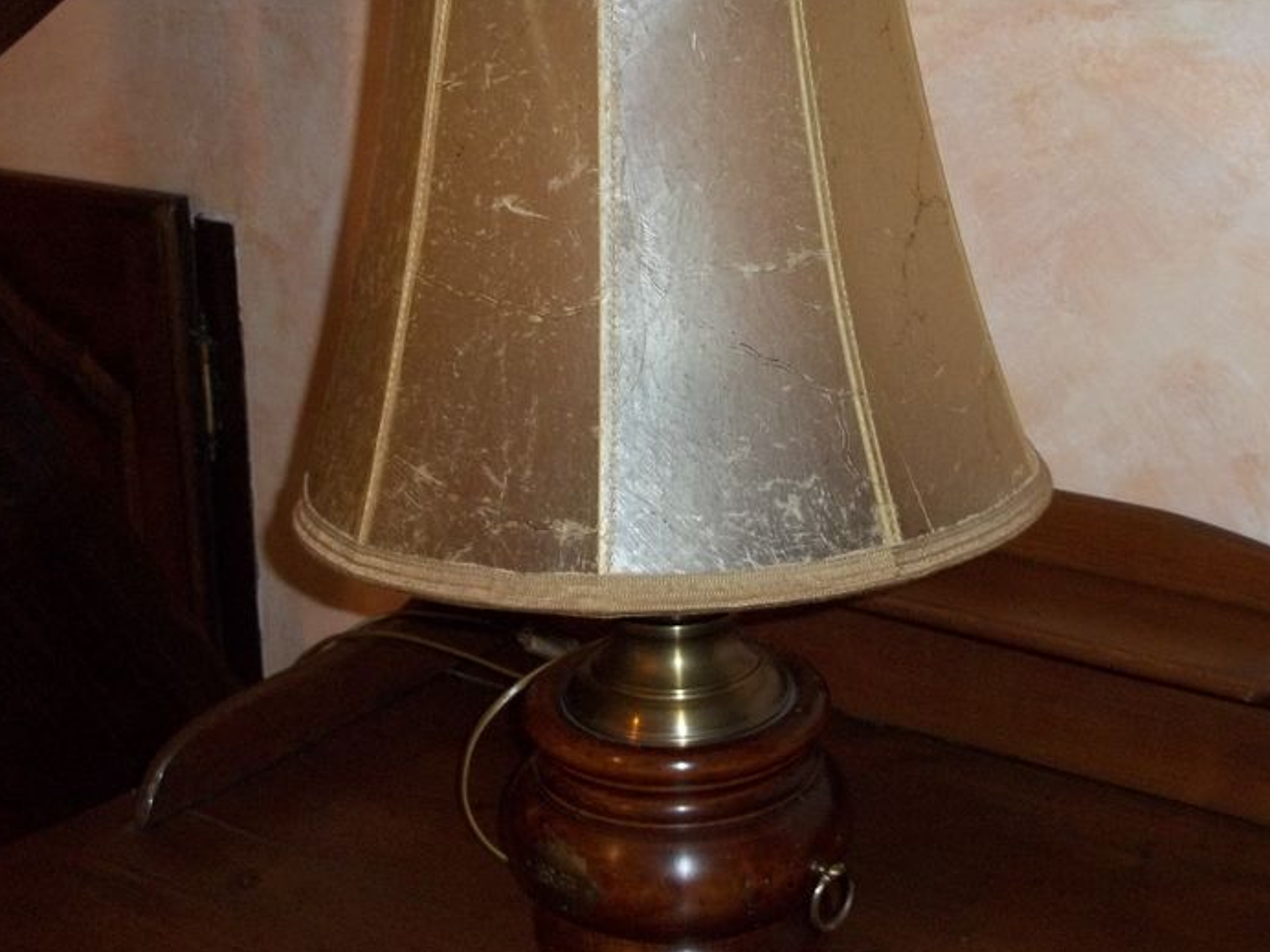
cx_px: 721
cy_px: 328
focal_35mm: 52
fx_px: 1908
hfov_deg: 36.8
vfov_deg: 27.9
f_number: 3.1
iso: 160
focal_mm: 6.5
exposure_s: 1/30
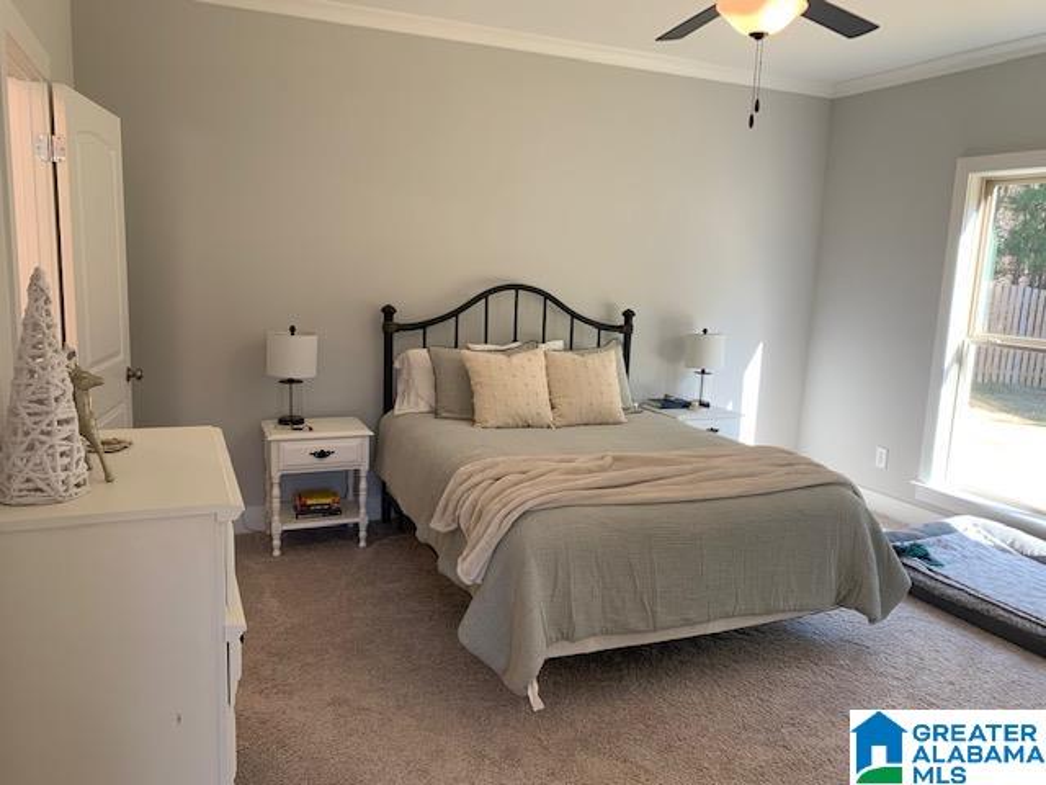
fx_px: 786
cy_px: 392
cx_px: 523
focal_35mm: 26
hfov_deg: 67.3
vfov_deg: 53.1
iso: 80
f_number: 1.8
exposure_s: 1/120
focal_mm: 4.25
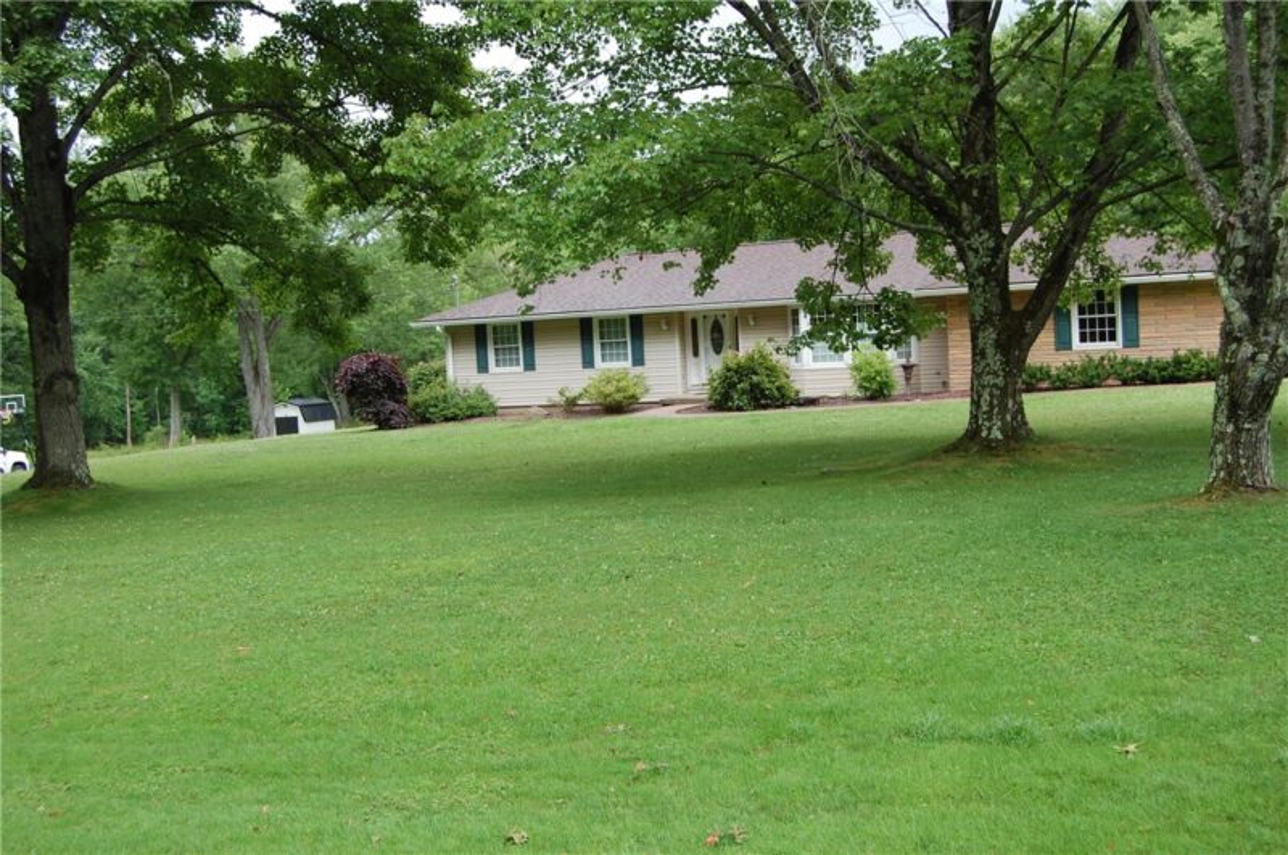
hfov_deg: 49.6
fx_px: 1393
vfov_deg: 34.1
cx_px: 644
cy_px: 428
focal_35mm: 39
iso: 200
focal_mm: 26
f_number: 6.3
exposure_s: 1/160
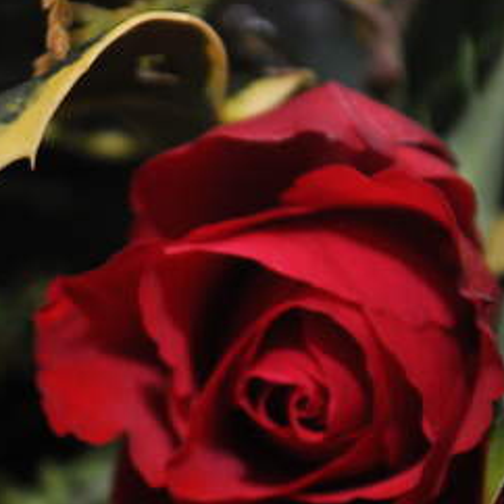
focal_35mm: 353
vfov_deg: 5.0
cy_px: 347
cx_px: 156
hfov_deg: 5.0
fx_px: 5817
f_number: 5.6
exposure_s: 1/60
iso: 640
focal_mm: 105
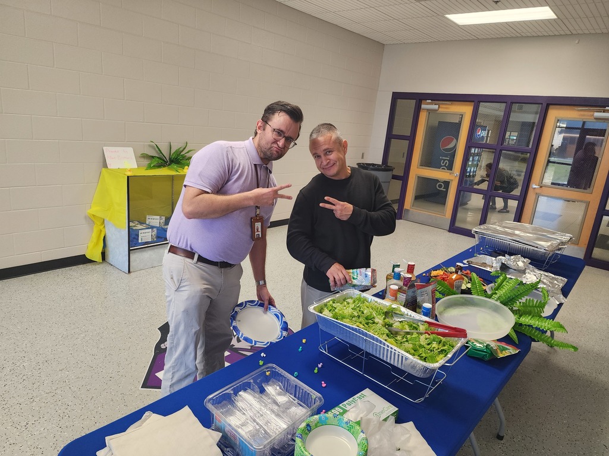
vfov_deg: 58.9
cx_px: 304
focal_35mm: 23
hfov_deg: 73.9
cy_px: 228
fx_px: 405
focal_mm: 6.4
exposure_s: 1/120
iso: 125
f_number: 1.8
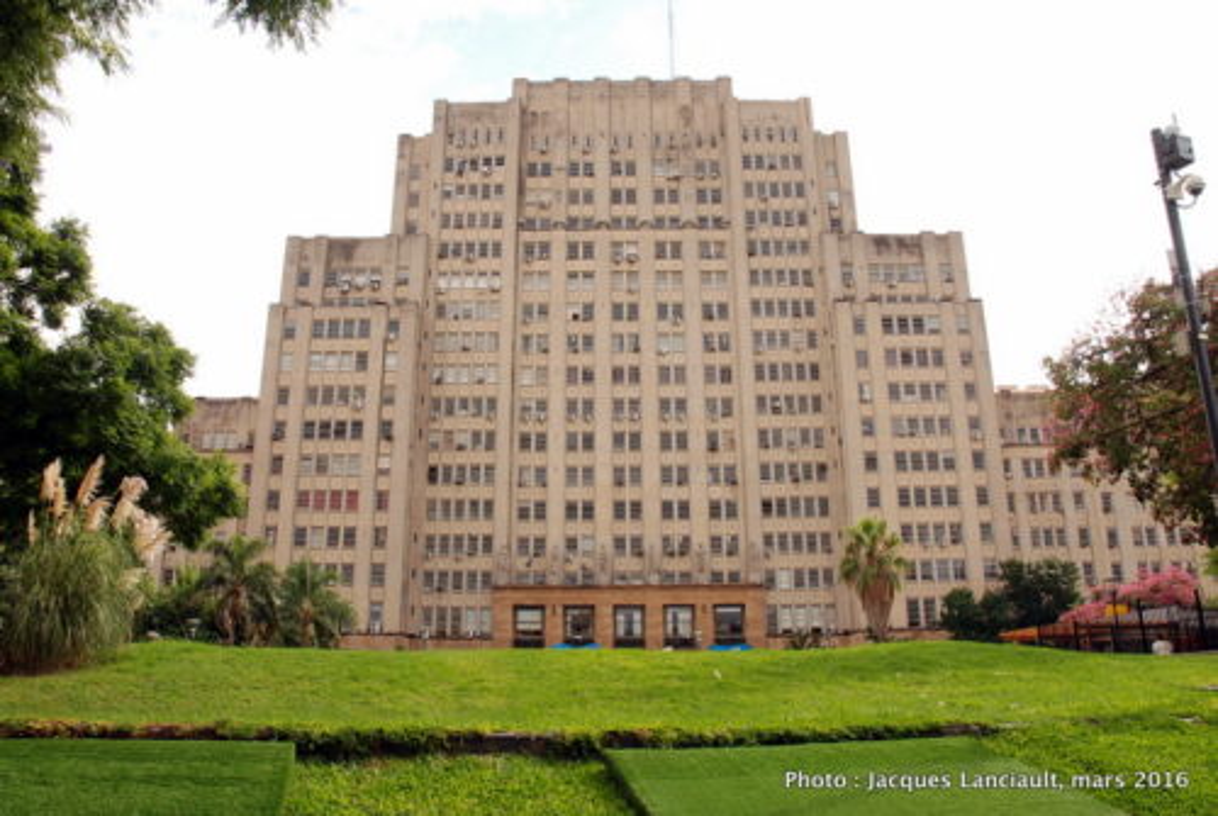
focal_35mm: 27
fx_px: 915
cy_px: 408
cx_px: 609
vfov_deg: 48.1
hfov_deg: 67.3
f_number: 9
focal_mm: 18
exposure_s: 1/80
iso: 100
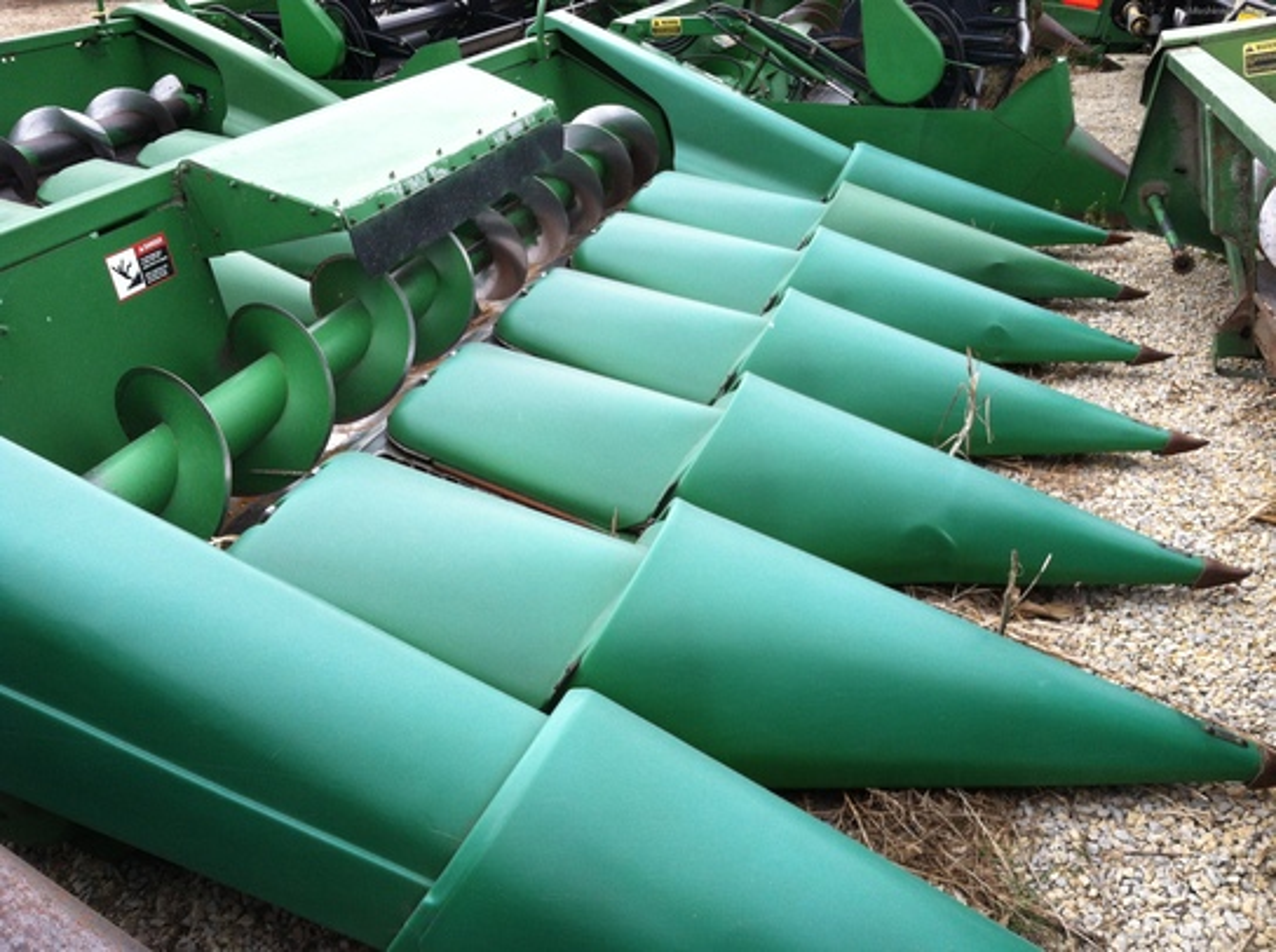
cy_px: 476
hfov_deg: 52.7
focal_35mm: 35
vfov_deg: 40.6
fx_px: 1288
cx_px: 638
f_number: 2.8
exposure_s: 1/120
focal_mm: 3.85
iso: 80
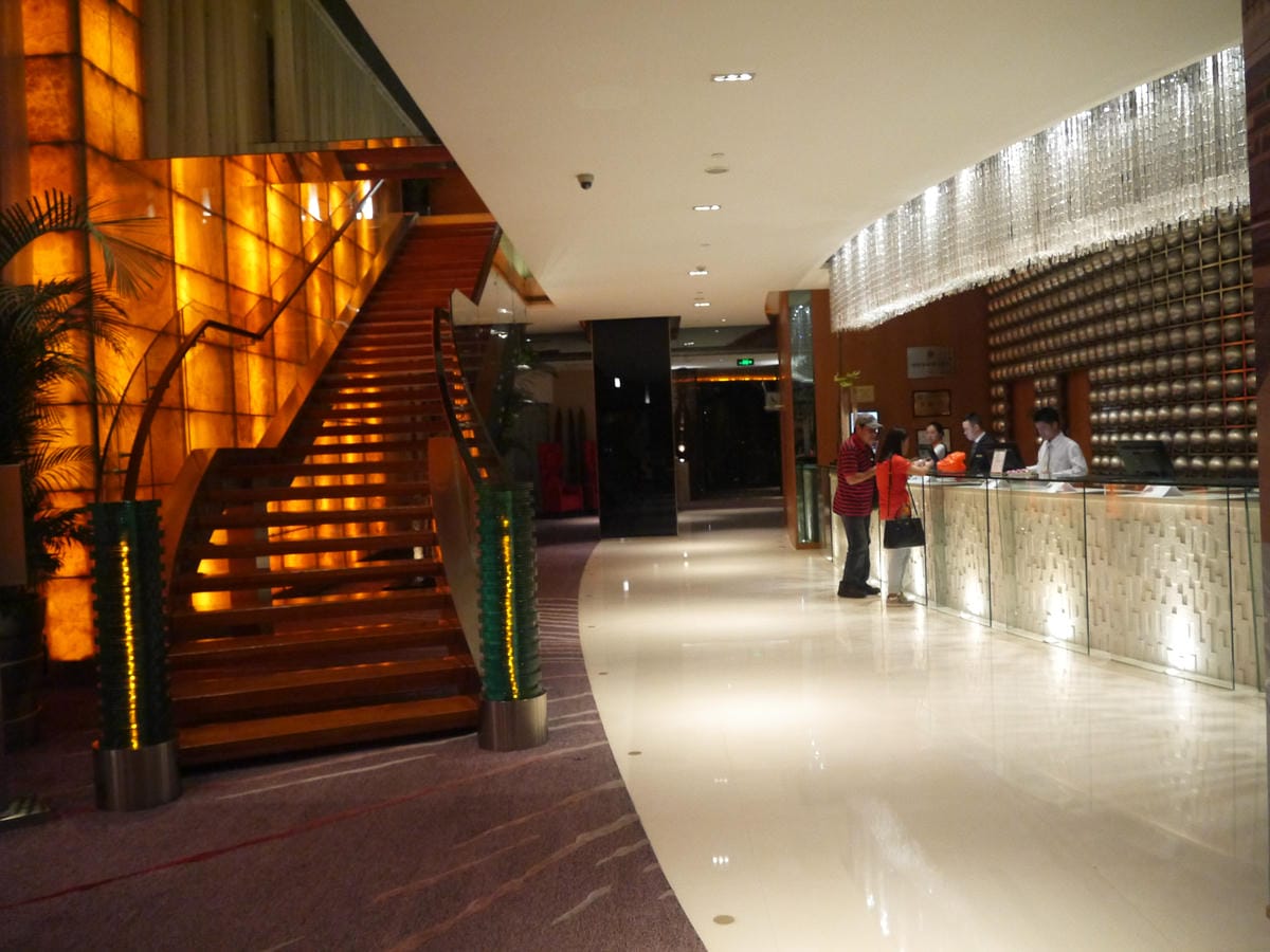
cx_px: 635
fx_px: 1027
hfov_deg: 63.4
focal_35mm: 28
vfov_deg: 49.7
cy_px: 476
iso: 1600
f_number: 3.5
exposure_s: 1/50
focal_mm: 14
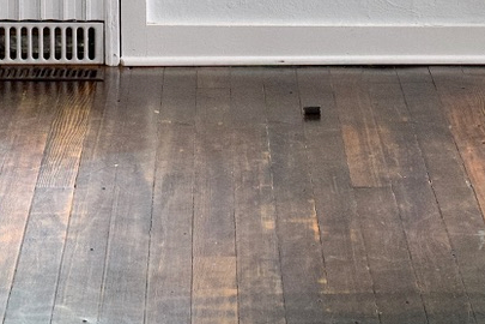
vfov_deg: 6.6
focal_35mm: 199
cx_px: 158
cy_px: -443
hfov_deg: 10.3
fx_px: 2681
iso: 640
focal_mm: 35
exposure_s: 1/60
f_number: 4.5
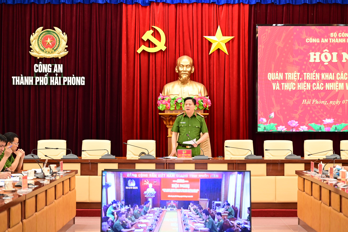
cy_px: 116
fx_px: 764
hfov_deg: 25.7
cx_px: 174
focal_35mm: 79
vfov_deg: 17.3
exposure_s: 1/125
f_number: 4
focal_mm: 79
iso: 2000
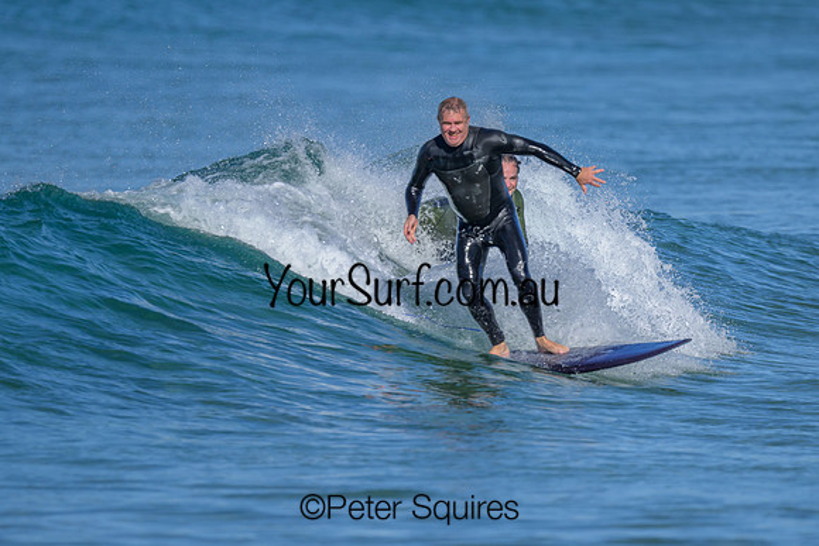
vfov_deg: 1.3
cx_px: 421
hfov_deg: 1.9
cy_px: 293
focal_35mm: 1093
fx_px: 24869
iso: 220
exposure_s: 1/2000
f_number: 6.3
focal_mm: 800
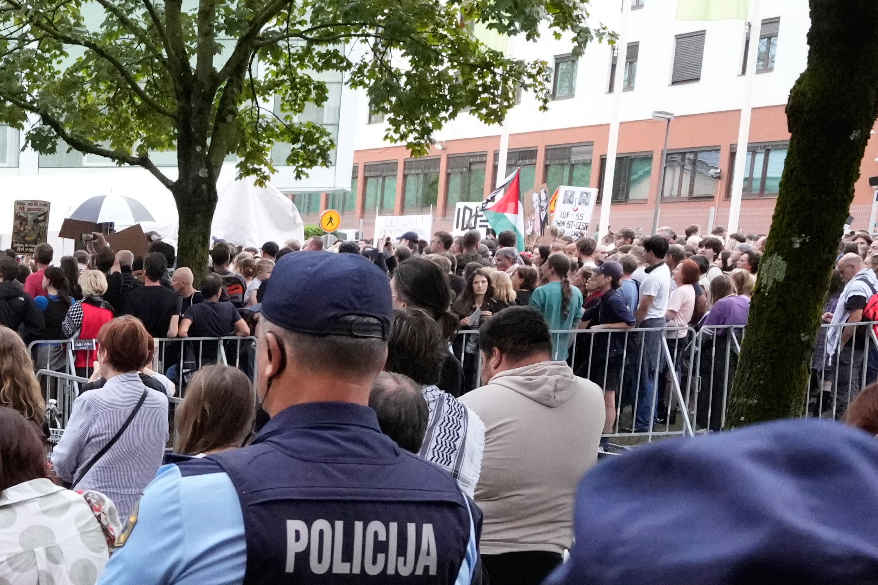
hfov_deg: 23.9
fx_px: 1829
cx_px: -252
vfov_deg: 16.8
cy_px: 832
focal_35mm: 75
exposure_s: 1/800
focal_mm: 20
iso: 8000
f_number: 5
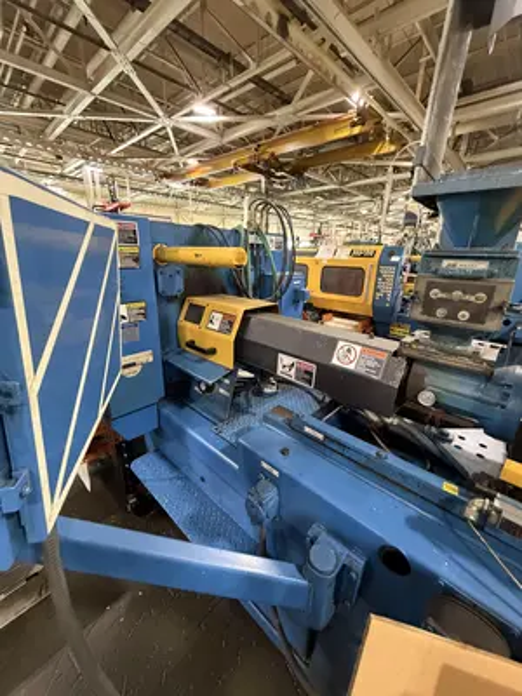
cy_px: 348
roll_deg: -0.5
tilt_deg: -15.2
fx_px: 281
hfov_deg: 85.7
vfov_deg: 102.1
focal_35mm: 14
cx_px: 261
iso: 800
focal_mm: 2.22
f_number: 2.2
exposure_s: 1/60
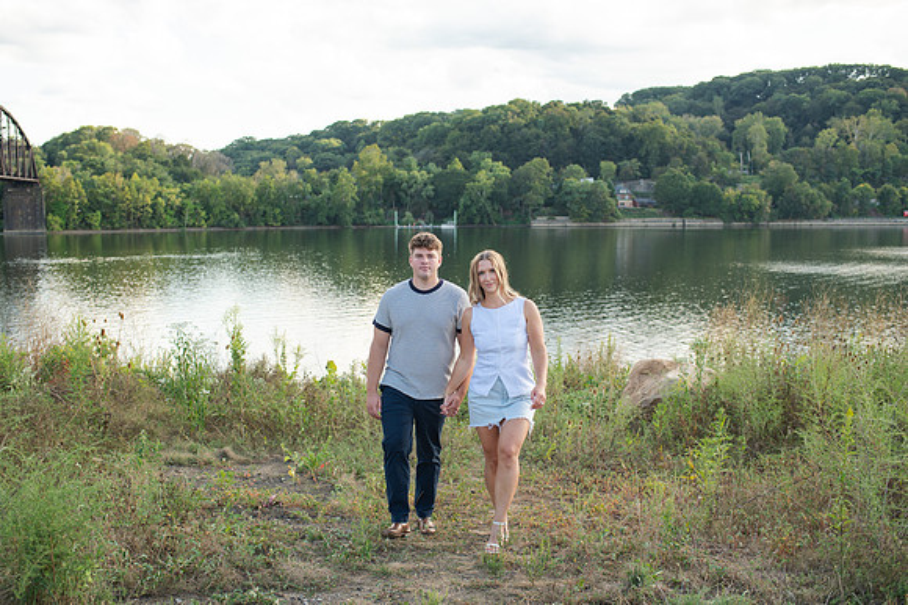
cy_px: 321
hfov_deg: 50.4
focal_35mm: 38
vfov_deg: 34.8
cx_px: 426
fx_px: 965
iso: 100
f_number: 3.2
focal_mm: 35
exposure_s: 1/500
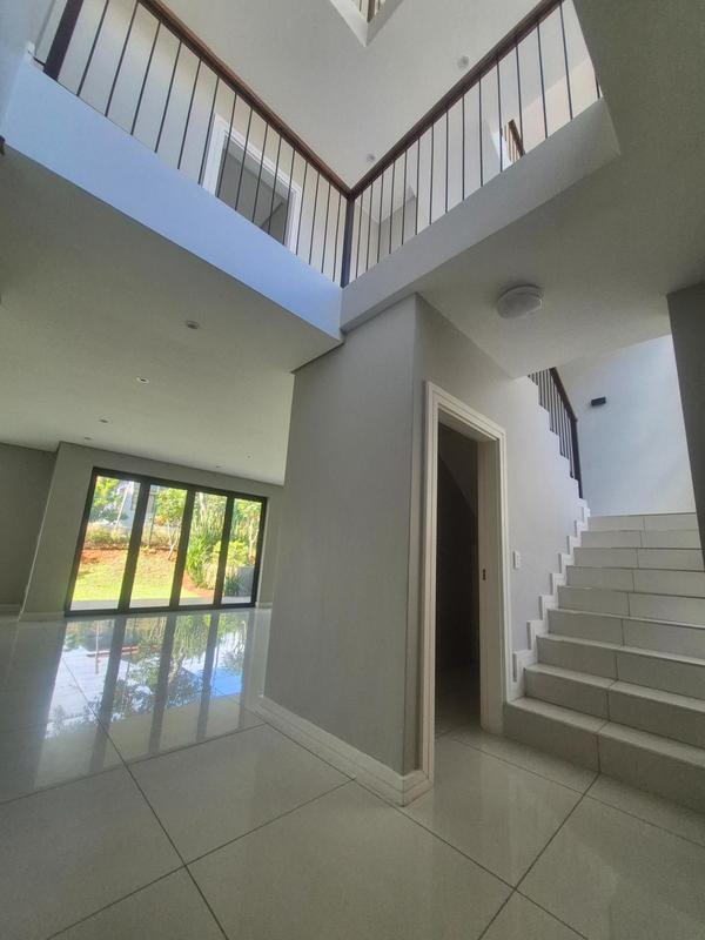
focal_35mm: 13
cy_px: 470
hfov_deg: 89.9
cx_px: 352
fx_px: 353
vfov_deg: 106.2
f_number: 2.2
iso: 250
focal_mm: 1.74
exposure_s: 1/359
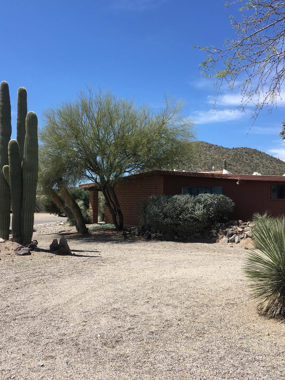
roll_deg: -1.7
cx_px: 138
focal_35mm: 34
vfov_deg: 53.9
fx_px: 373
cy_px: 201
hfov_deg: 41.8
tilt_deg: -0.1
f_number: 2.2
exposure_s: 1/1603
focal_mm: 4.15
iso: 25
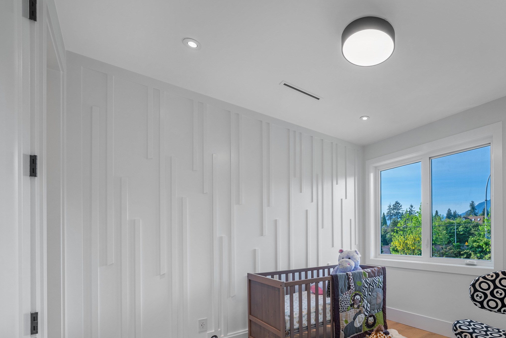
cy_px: 227
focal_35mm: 18
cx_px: 346
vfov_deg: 65.5
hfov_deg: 86.1
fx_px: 253
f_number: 6.3
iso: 100
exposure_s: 1/100
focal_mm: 12
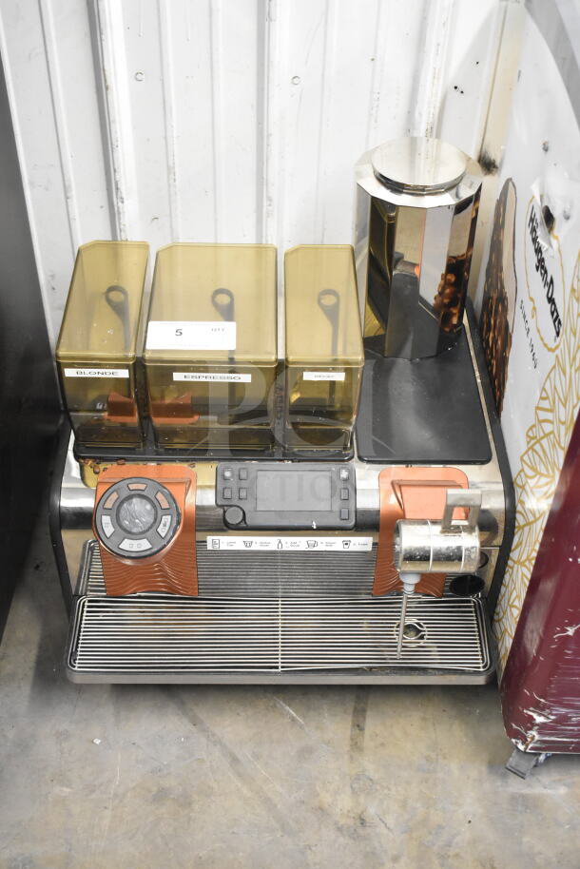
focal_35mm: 44
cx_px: 290
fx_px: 1050
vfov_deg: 44.9
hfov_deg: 30.9
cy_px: 434
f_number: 4.2
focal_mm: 29
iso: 3600
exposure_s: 1/50
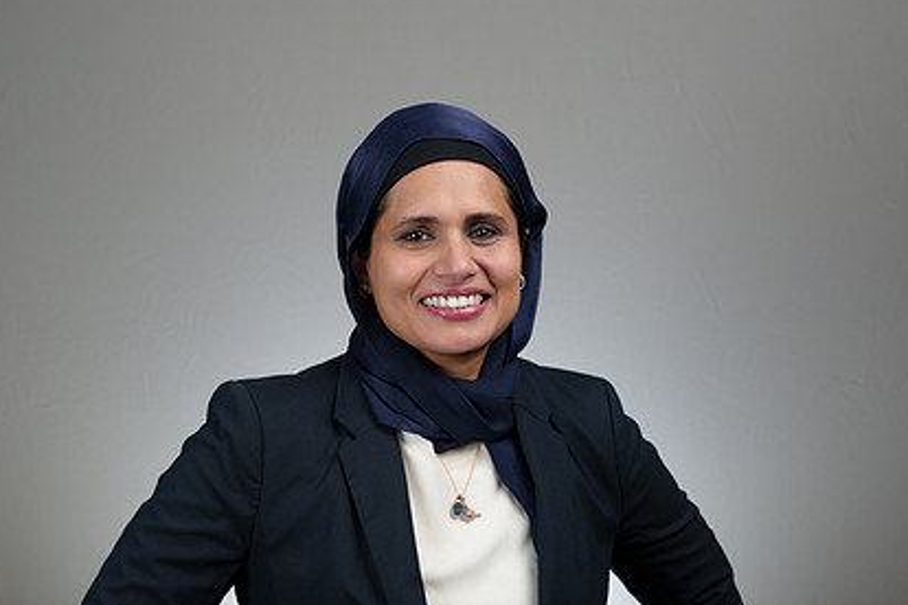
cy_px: 358
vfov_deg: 19.4
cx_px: 410
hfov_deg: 28.8
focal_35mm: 70
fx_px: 1765
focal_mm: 50
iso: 640
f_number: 4
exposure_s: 1/250
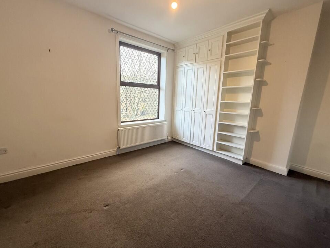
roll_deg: -0.9
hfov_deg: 98.2
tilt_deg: -10.6
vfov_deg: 81.7
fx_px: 143
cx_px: 165
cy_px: 125
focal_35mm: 15
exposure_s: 1/100
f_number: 2.2
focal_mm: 2.22
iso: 160
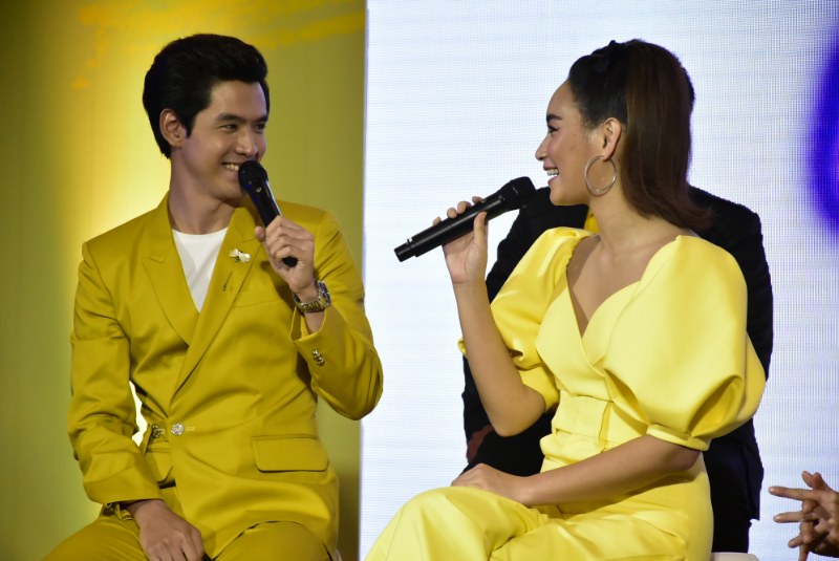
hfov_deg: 11.8
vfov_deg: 7.9
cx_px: 420
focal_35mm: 174
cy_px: 280
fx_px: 4059
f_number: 5.6
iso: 5000
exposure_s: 1/400
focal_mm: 116
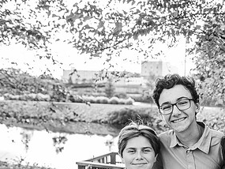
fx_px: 306
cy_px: 146
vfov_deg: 29.8
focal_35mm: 47
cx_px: 198
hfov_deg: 38.0
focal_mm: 24
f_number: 3.2
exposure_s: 1/200
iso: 250
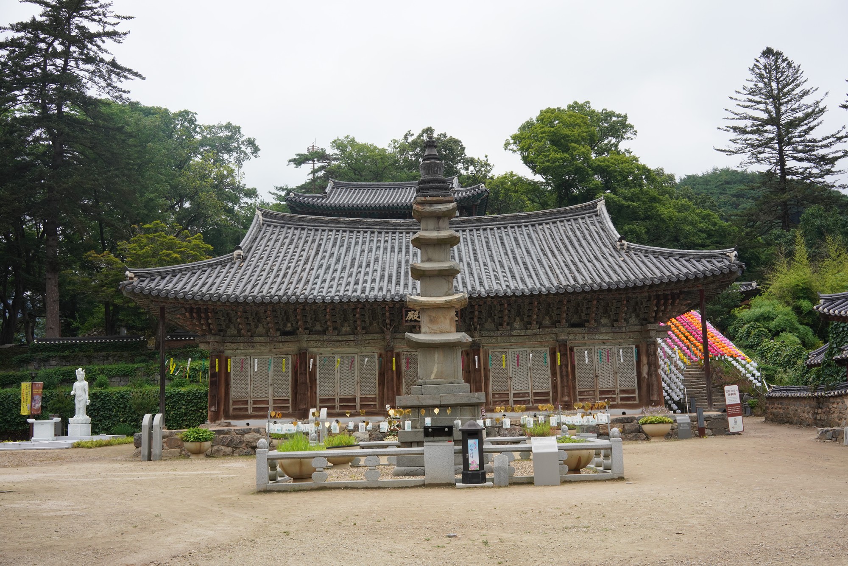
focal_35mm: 35
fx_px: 825
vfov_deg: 37.9
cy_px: 283
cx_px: 424
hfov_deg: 54.4
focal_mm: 35
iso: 800
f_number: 16
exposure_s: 1/100
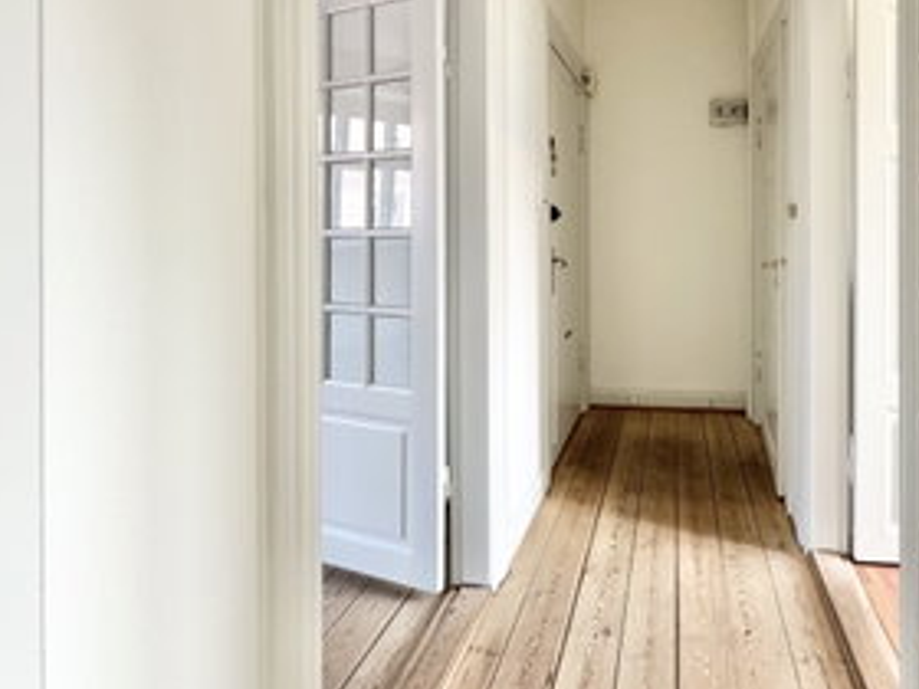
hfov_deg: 78.4
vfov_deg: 64.1
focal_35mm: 20
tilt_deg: -0.3
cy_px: 223
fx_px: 531
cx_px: 630
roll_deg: +0.7
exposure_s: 1/100
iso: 250
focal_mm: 2.22
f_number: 2.2
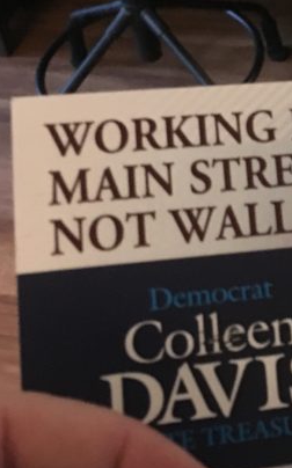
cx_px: 406
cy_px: 139
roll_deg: +1.0
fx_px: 995
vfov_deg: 26.3
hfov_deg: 15.7
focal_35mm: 78
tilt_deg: -41.2
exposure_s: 1/15
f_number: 2.2
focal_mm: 4.15
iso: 500
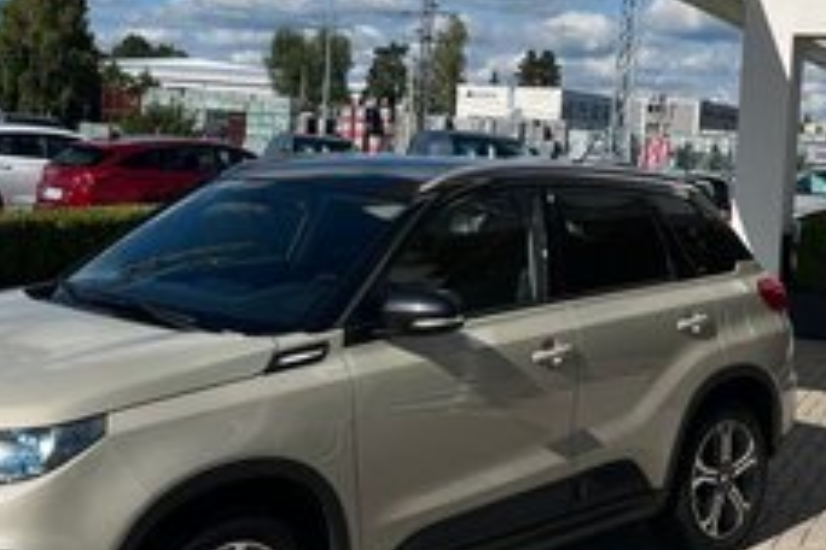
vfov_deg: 23.2
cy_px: 156
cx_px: 406
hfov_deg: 34.5
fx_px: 1331
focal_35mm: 58
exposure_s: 1/6173
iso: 50
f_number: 1.6
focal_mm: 5.1
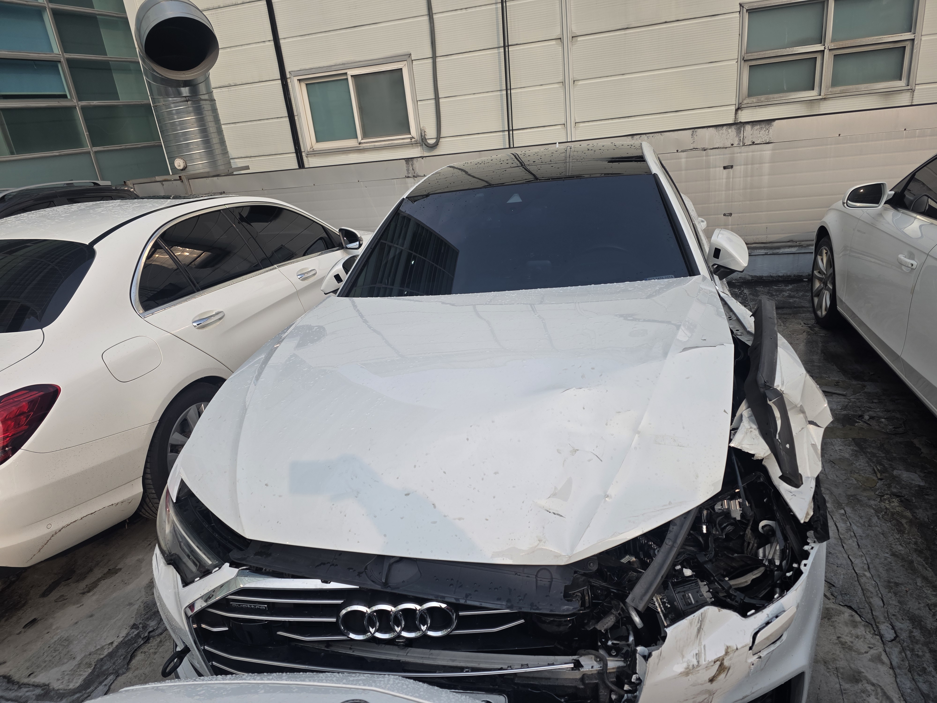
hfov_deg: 73.9
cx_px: 468
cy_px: 352
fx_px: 623
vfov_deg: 58.9
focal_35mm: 23
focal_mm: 6.3
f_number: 1.7
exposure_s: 1/5778
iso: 80
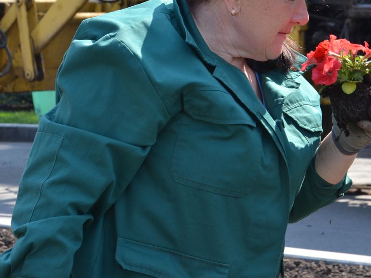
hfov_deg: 11.4
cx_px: 267
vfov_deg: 8.6
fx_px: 1854
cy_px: 84
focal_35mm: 173
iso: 320
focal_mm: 66
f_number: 11
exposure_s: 1/200
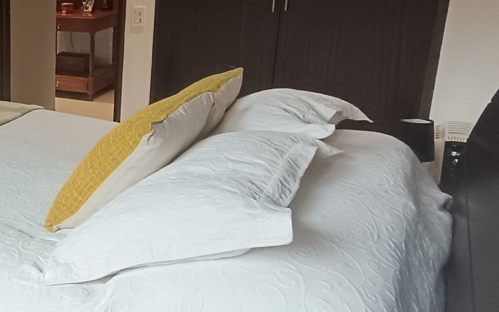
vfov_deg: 27.9
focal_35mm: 46
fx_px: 626
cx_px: -82
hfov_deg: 35.4
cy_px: 113
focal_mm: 1.66
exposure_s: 1/60
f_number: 2.2
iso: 285
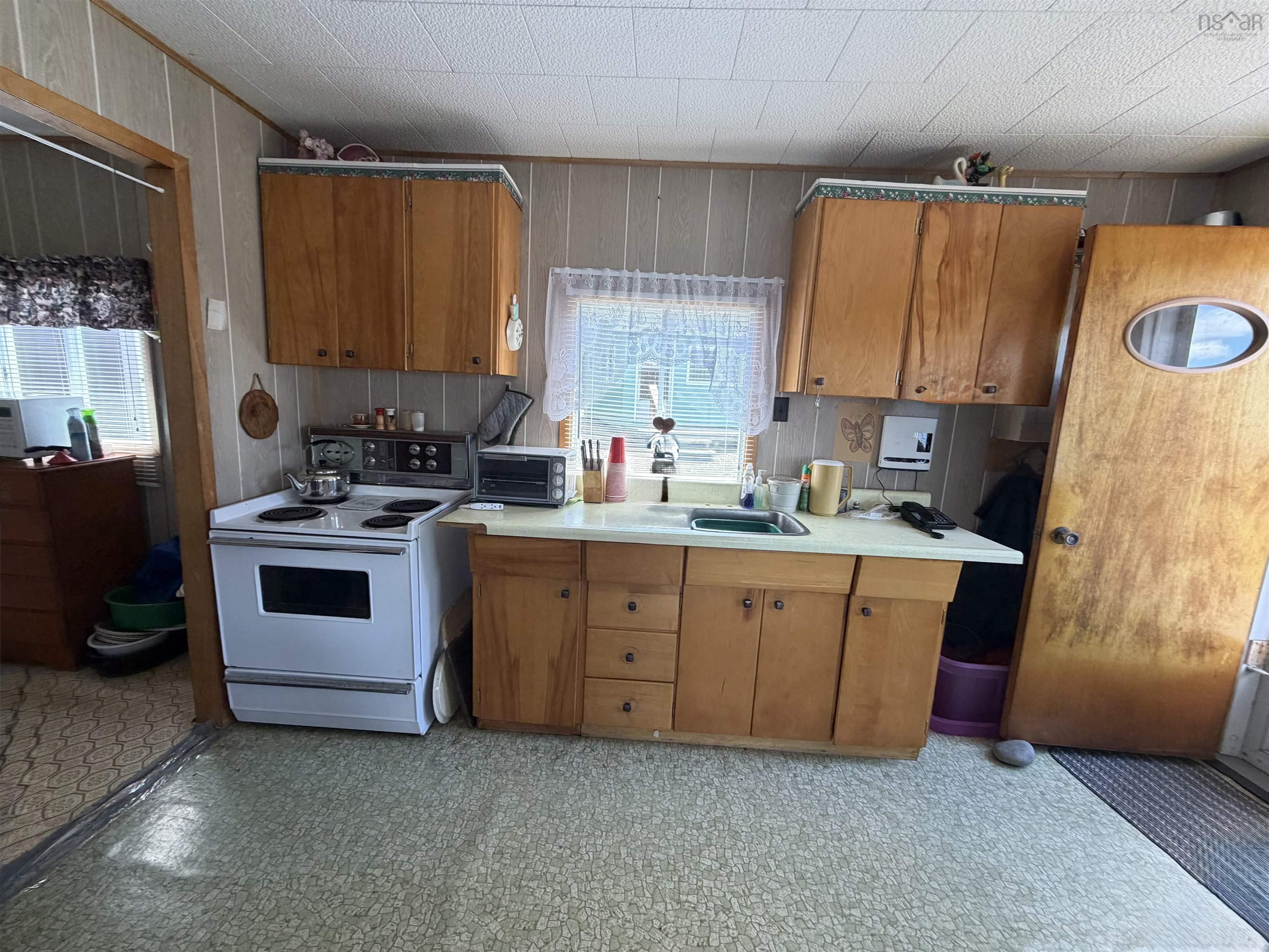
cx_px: 634
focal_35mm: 14
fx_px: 513
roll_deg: -2.3
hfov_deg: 102.1
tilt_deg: -9.1
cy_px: 476
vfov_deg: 85.7
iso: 200
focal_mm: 2.22
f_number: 2.2
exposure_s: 1/121
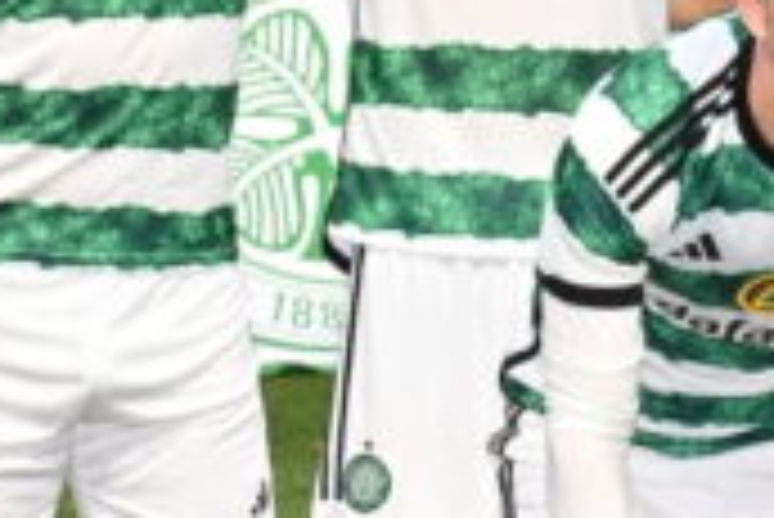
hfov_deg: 6.1
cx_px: 1516
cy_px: 20
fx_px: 7036
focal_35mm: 327
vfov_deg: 4.2
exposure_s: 1/400
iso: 1600
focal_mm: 55
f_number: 5.6
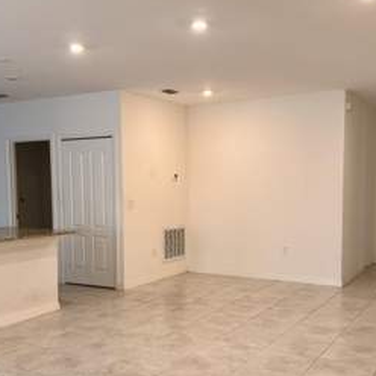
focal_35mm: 41
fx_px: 504
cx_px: 174
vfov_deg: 40.7
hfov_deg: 40.9
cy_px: 230
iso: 200
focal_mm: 6.76
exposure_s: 1/120
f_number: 1.78
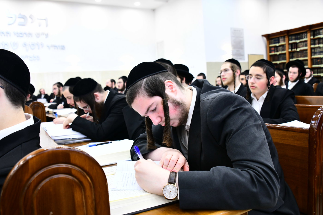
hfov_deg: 58.7
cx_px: 162
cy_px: 108
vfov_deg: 41.1
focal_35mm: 32
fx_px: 287
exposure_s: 1/160
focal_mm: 32
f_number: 5.6
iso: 2000
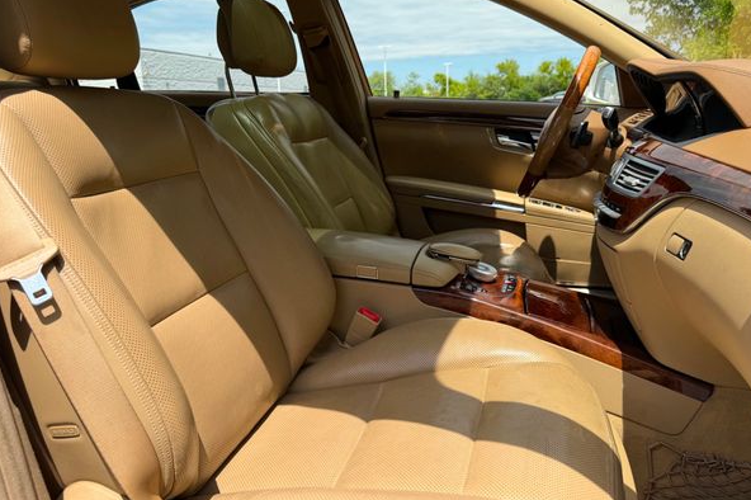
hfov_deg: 67.4
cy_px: 218
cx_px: 358
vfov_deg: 47.8
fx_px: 563
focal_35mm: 27
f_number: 1.78
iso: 80
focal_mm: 6.76
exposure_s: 1/3021
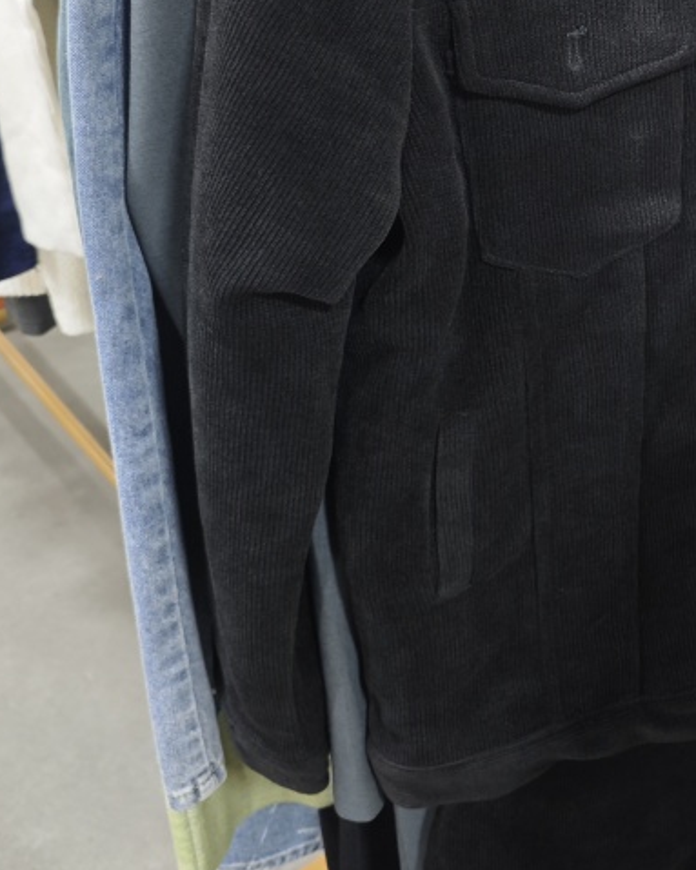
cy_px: 161
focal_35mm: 50
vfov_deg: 36.0
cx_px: 672
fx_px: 1288
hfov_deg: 28.6
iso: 320
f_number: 1.6
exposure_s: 1/45.8
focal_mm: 6.55
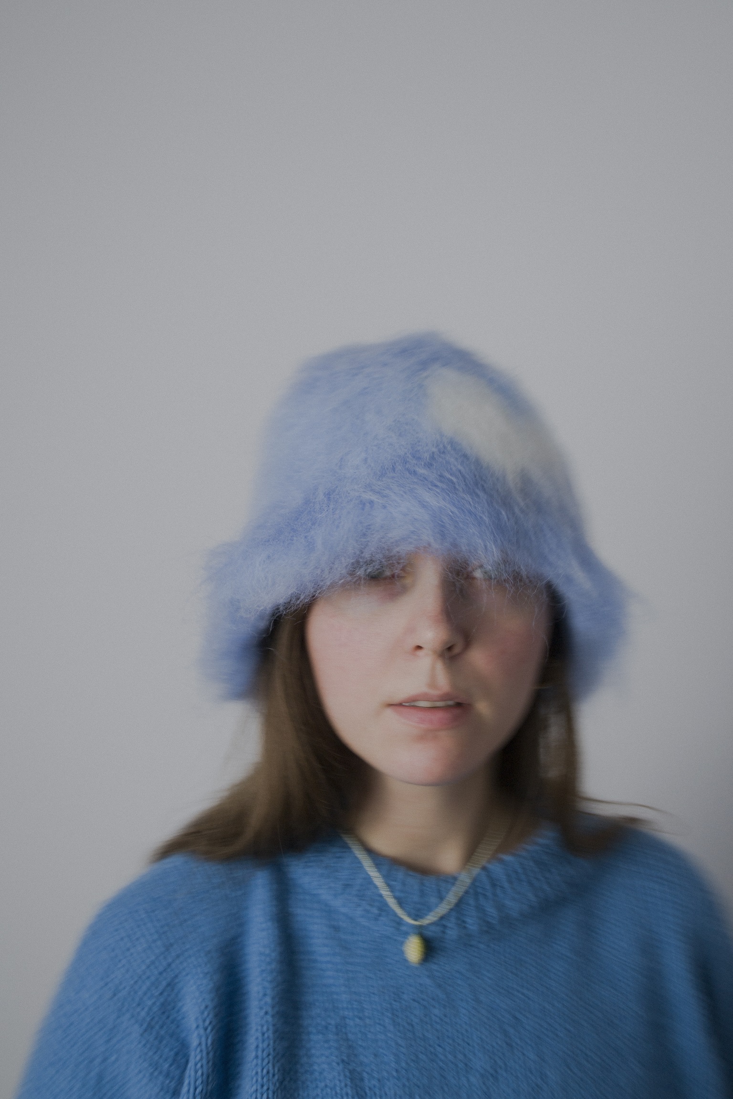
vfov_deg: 38.9
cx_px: 366
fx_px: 1558
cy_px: 550
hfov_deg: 26.5
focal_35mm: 51
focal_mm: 34
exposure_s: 1/40
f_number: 5
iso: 140
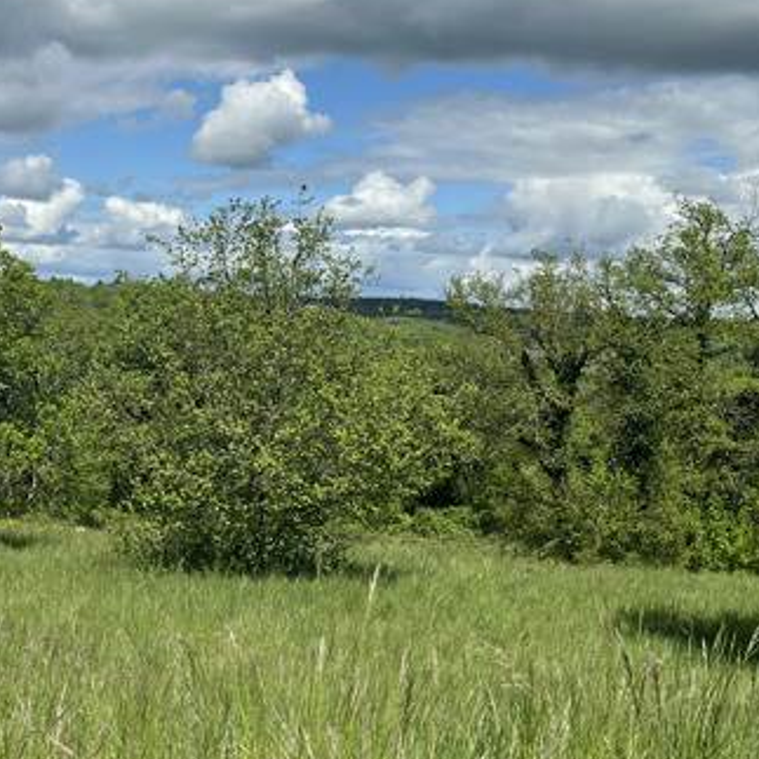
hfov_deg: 29.0
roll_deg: -4.2
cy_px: 411
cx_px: 99
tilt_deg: -5.5
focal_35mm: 57
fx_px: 1414
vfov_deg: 30.0
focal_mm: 5.1
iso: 50
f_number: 1.6
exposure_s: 1/5076
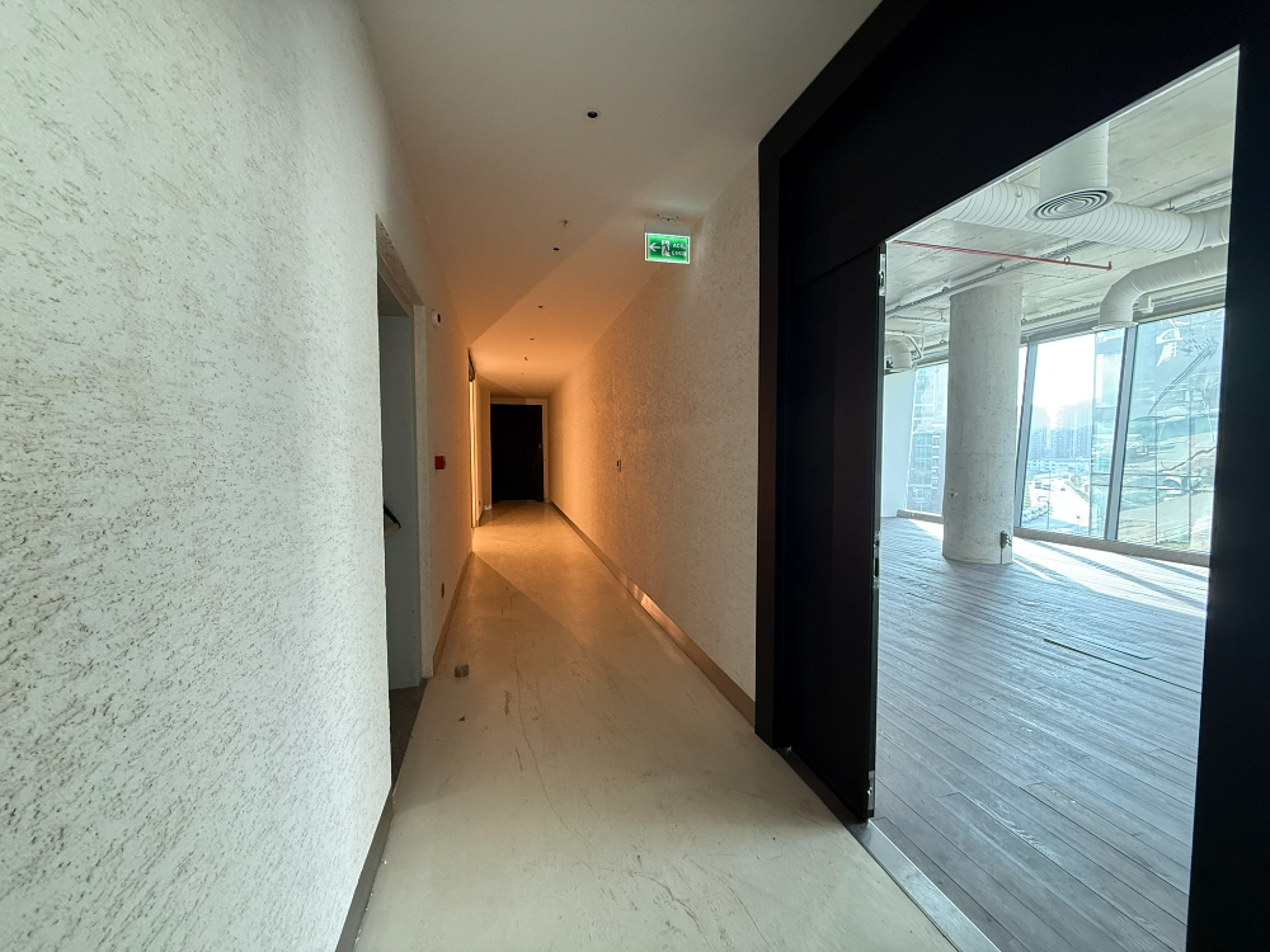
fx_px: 514
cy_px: 476
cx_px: 635
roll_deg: +0.0
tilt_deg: -3.0
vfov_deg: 85.7
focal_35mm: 14
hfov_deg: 102.1
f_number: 2.2
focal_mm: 2.22
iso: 320
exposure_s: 1/64
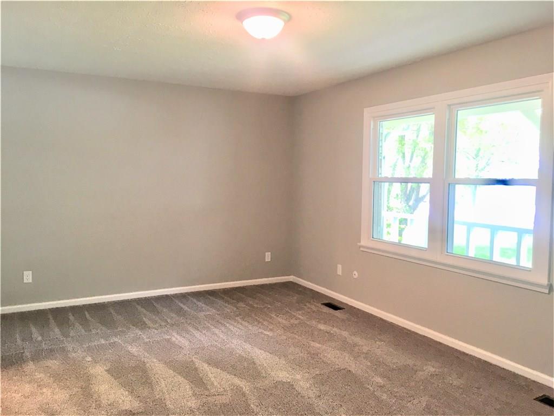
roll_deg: -0.8
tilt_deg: -4.6
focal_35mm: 29
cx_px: 277
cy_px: 208
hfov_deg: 61.7
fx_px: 464
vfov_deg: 48.2
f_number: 2.2
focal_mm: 4.15
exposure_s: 1/30
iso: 64
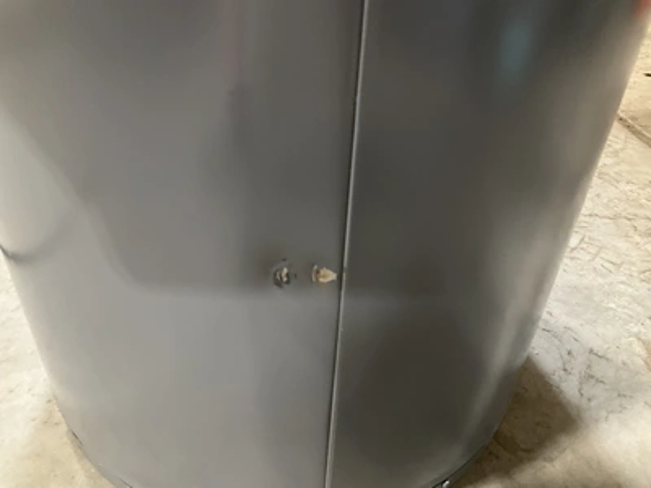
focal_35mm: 29
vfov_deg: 48.2
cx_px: 326
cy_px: 244
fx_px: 545
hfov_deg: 61.7
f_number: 1.8
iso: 320
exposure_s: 1/40
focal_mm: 3
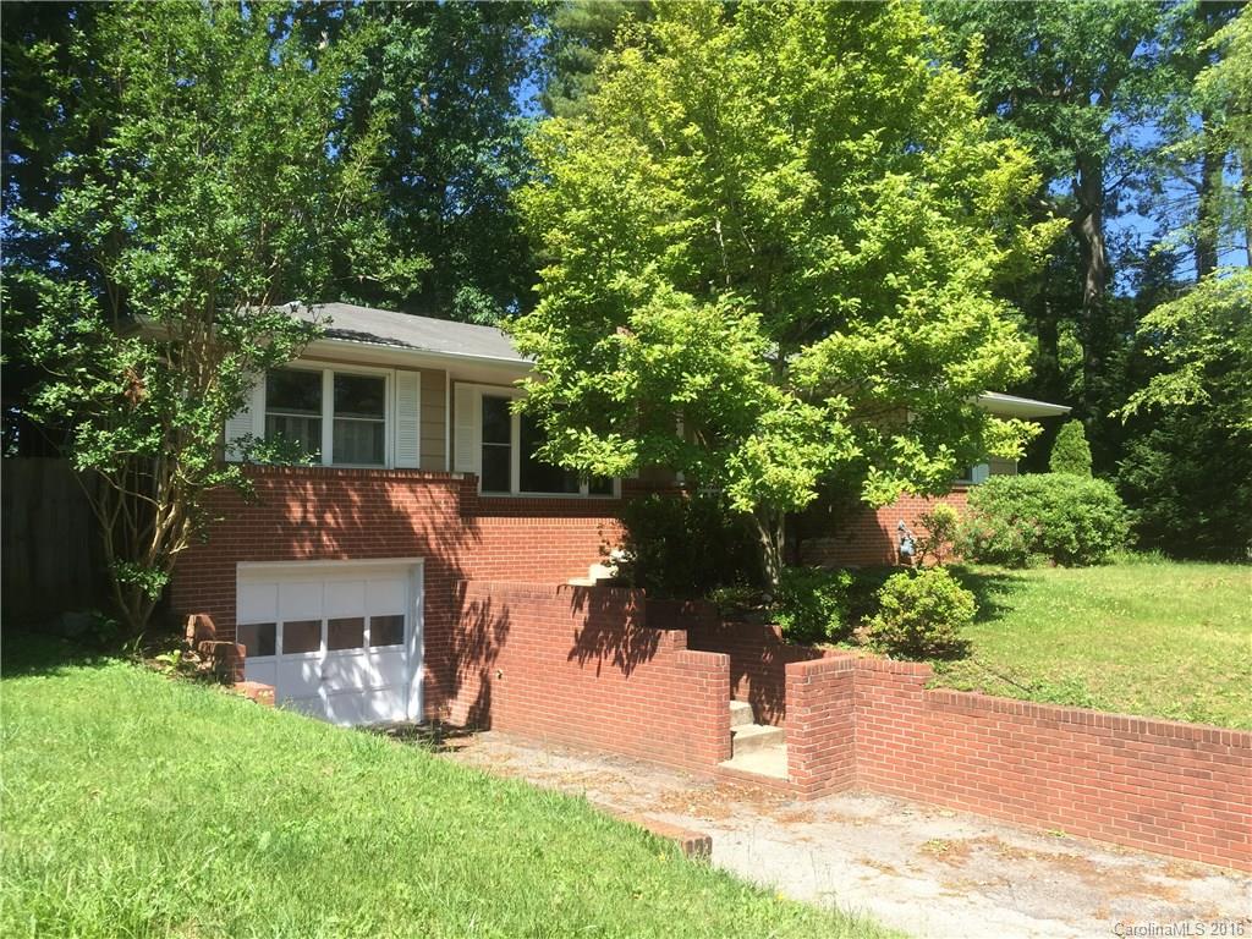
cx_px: 626
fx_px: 1049
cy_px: 470
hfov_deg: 61.7
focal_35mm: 29
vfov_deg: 48.2
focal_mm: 4.15
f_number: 2.2
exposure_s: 1/590
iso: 32
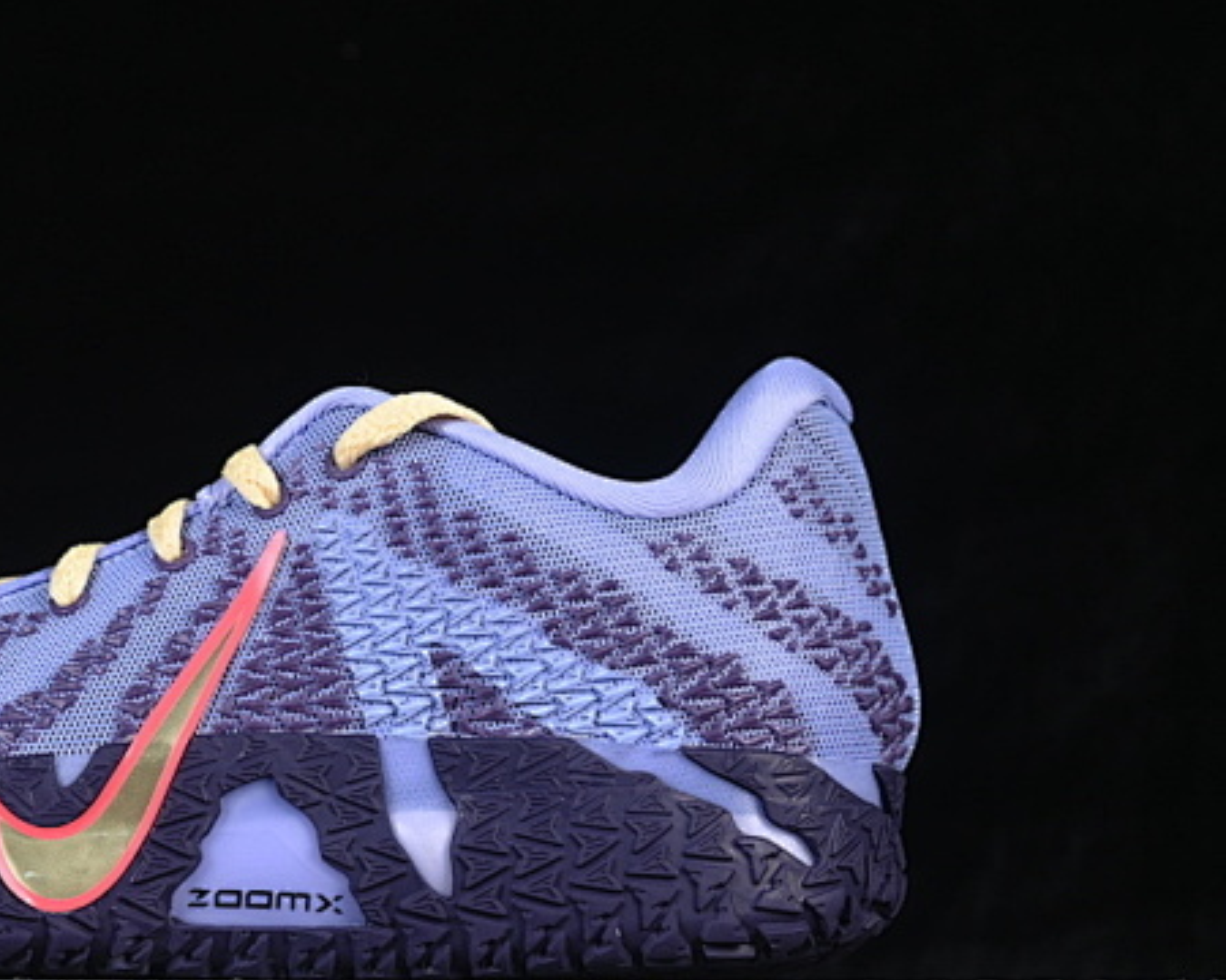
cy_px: 529
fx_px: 4536
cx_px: 188
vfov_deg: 12.3
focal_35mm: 125
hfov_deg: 15.3
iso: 160
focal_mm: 50
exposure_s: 1/80
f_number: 7.1
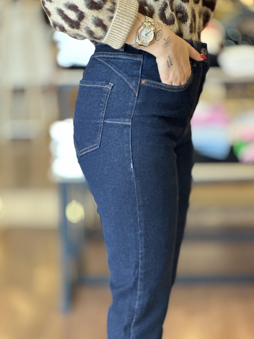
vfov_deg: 24.7
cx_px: 126
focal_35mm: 79
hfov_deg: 18.7
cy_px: 172
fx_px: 773
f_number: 2.8
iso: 400
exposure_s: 1/40
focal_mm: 9
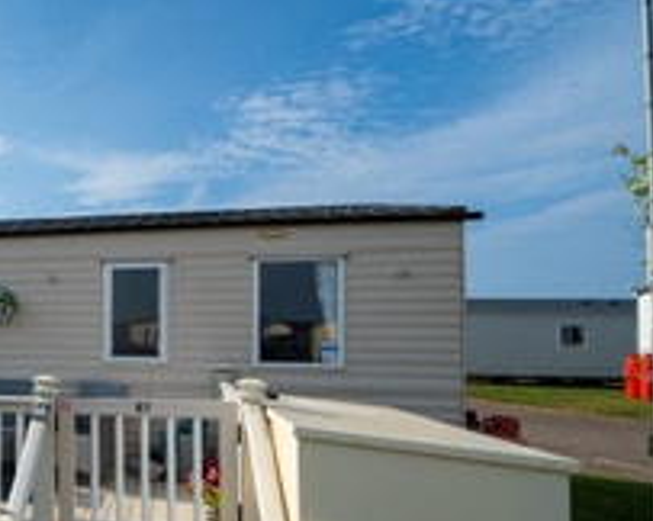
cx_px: 19
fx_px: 541
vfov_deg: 51.0
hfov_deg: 51.6
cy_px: 323
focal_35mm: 28
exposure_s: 1/80
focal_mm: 12
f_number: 11
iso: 50
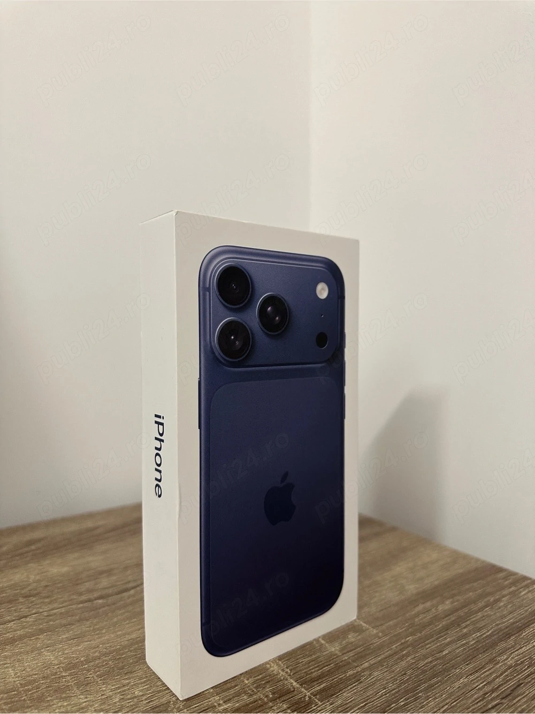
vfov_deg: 71.6
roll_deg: -1.1
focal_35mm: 24
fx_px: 495
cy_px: 357
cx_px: 268
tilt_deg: -1.7
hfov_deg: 56.8
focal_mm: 6.86
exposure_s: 1/50
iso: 160
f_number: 1.78
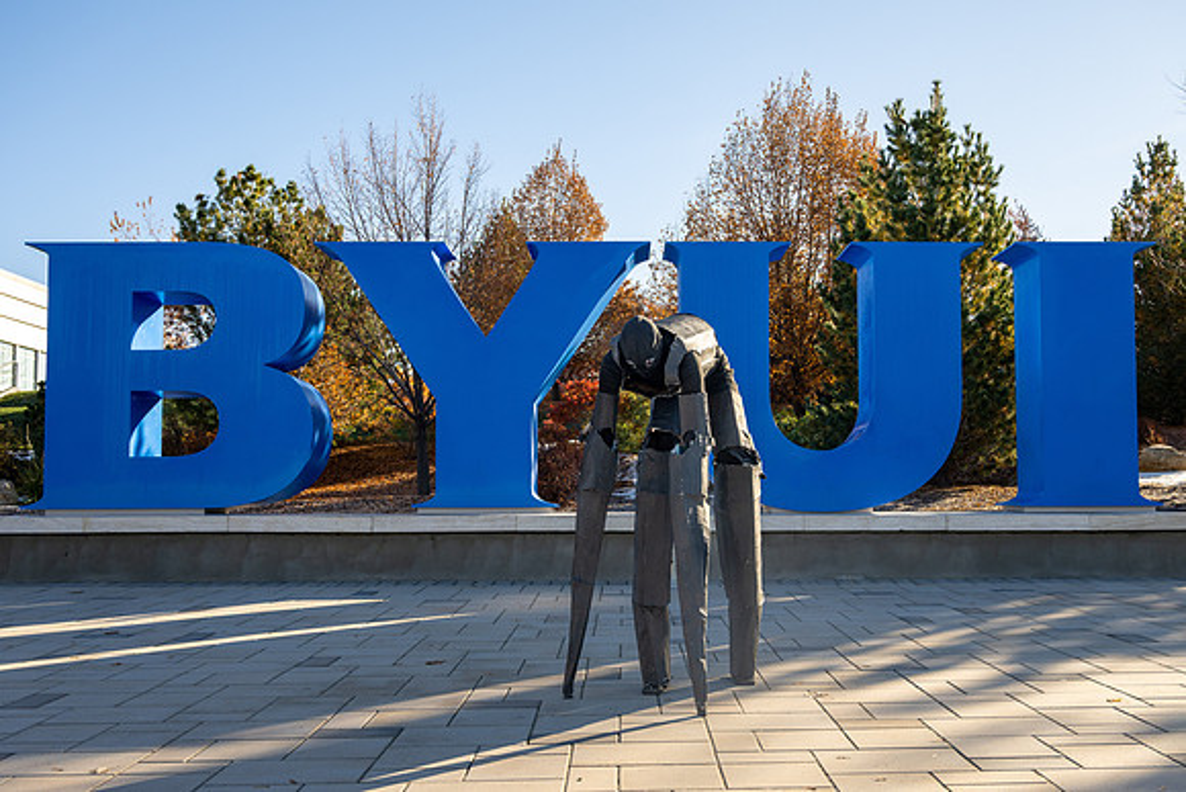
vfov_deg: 35.7
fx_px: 1228
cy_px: 437
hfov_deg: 51.5
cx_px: 644
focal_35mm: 37
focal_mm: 33
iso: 250
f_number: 6.3
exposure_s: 1/500
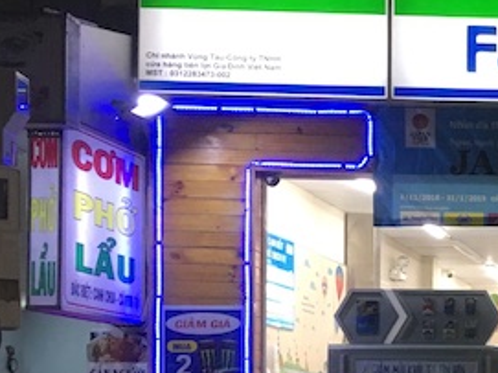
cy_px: 390
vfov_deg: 13.5
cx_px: 829
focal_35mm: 108
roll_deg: +0.9
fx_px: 1553
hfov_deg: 16.1
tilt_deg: +0.6
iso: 64
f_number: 2.2
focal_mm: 4.15
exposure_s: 1/33
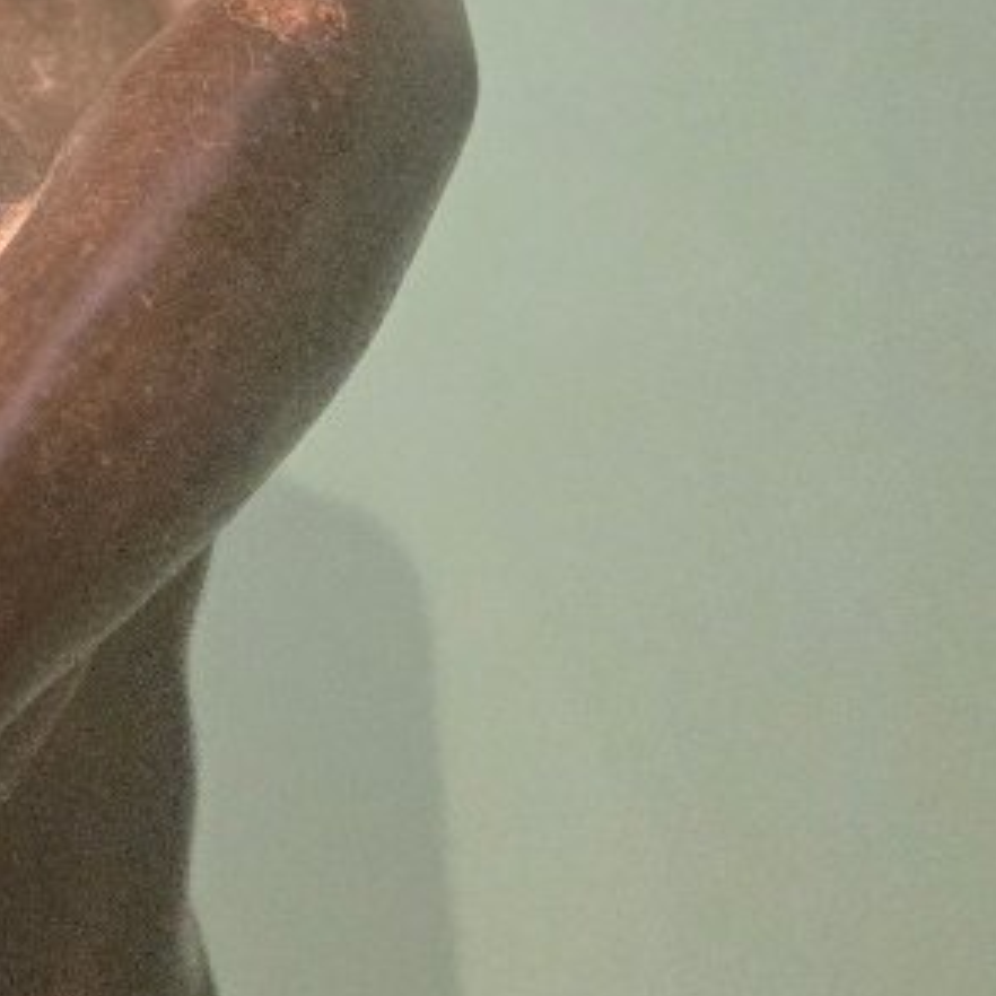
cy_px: -61
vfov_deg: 20.1
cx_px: -108
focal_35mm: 83
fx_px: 2702
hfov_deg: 19.9
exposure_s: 1/100
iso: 2000
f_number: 1.8
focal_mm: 5.4
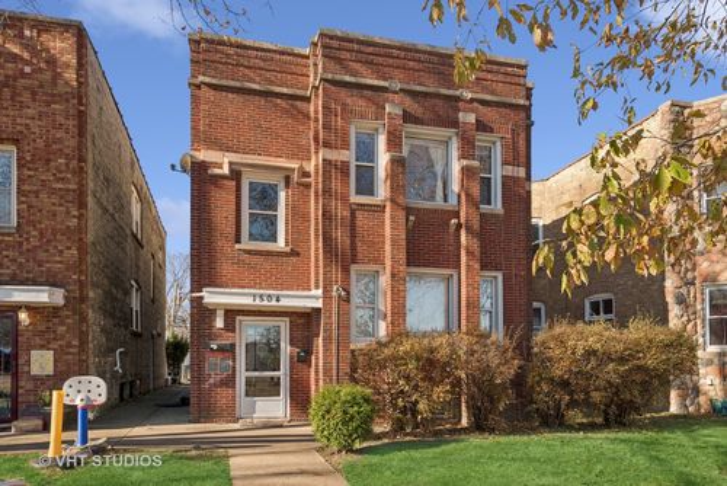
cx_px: 364
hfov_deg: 78.5
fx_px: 445
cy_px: 243
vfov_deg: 57.3
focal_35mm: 22
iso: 200
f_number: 8
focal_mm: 22
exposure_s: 1/250
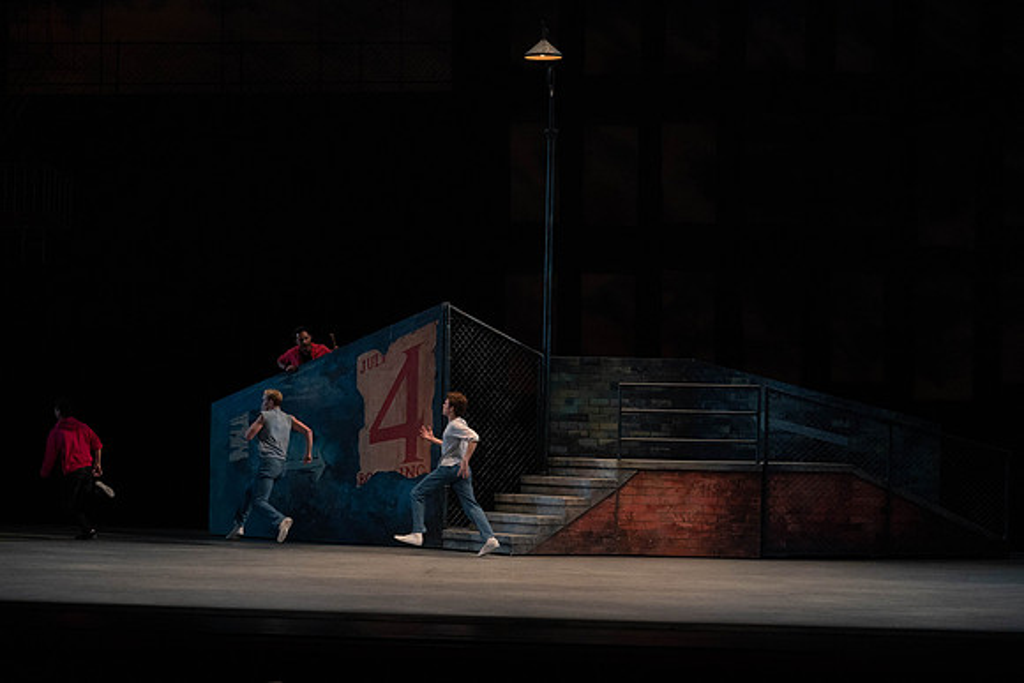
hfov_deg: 21.0
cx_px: 512
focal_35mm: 97
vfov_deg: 14.1
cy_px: 342
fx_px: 2760
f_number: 4.5
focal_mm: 97
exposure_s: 1/400
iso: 3200
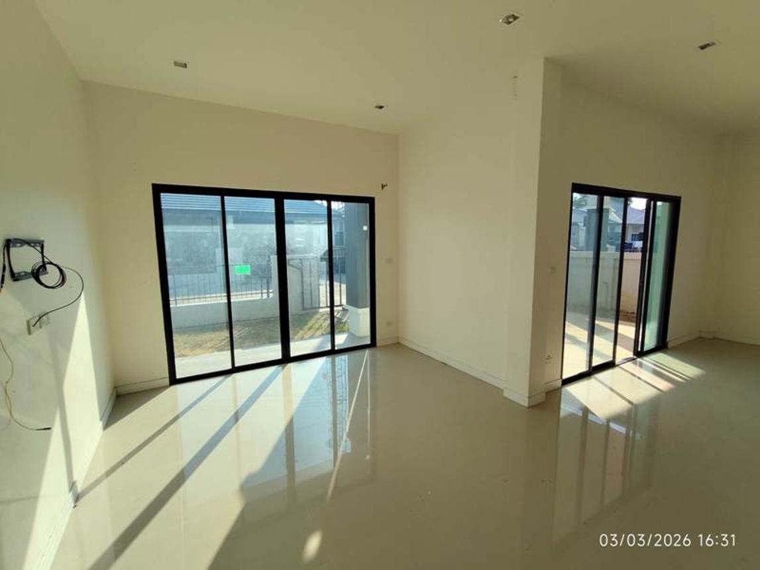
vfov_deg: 78.1
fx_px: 351
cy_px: 285
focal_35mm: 16
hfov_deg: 94.5
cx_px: 380
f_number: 2.2
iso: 50
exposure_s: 1/1057
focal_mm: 1.67
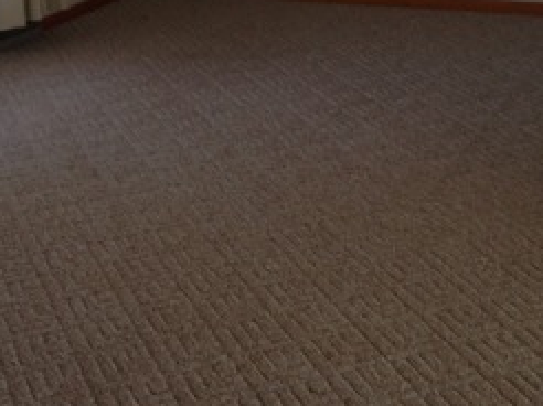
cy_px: 4
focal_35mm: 86
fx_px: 1348
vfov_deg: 16.8
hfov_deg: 22.8
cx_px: 265
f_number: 2.4
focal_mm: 4.12
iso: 50
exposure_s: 1/24
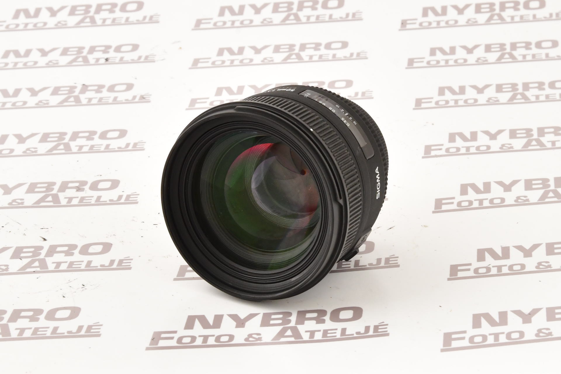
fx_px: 966
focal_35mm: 62
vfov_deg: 21.9
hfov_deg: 32.4
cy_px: 187
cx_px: 280
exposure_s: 1/160
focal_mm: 62
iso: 1600
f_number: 13
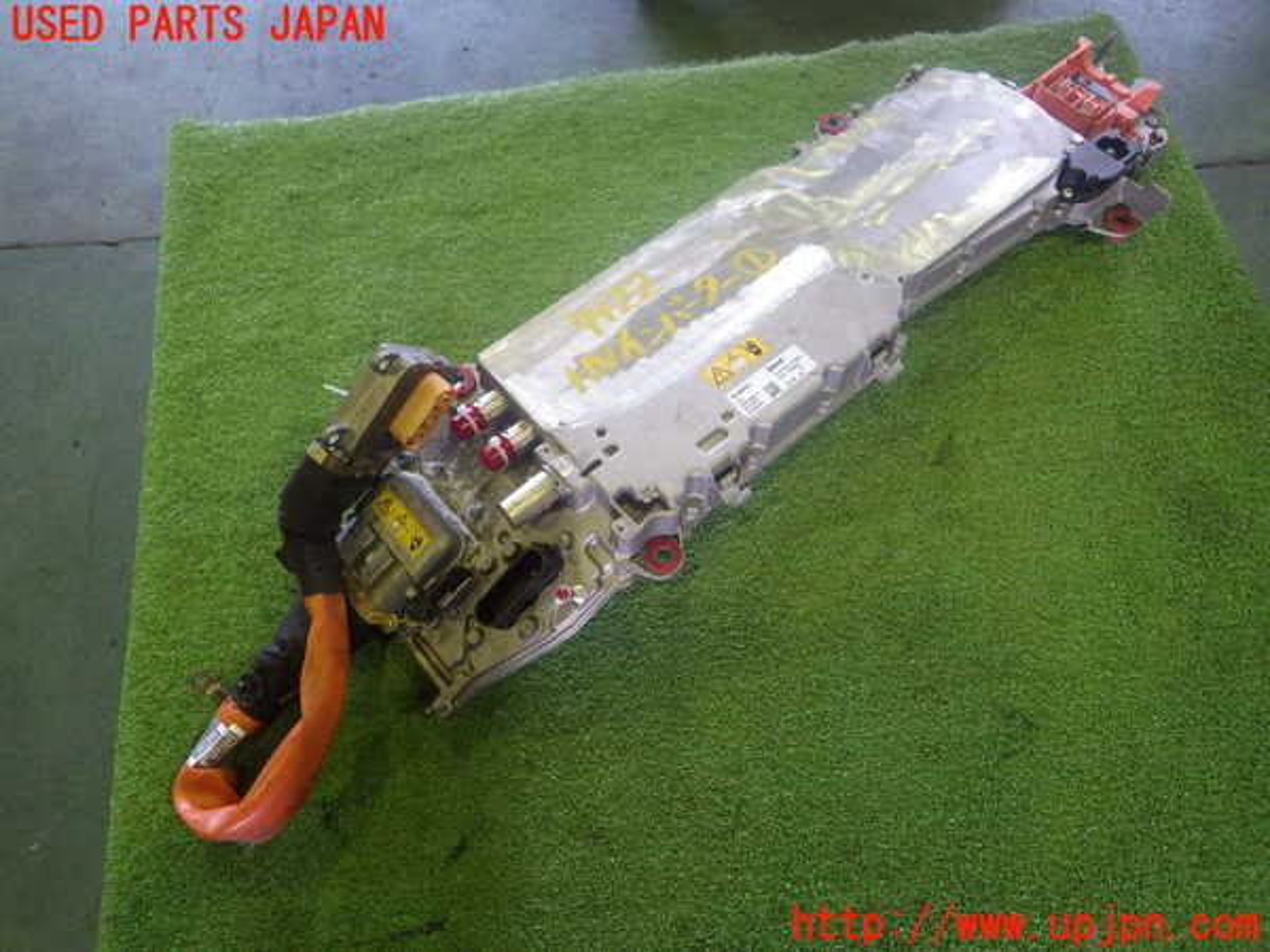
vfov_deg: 54.9
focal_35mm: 25
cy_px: 476
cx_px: 635
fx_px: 917
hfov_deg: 69.4
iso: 400
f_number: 2
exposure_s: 1/45
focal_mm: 4.5
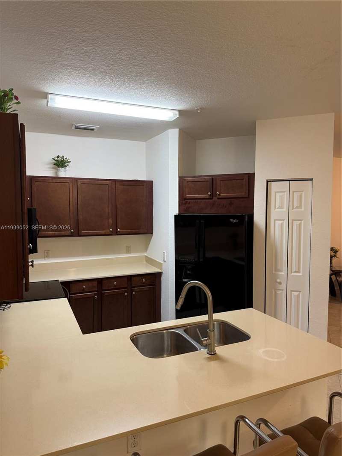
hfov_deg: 56.8
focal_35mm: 24
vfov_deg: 71.6
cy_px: 228
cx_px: 171
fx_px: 316
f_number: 1.78
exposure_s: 1/60
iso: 160
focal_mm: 6.76
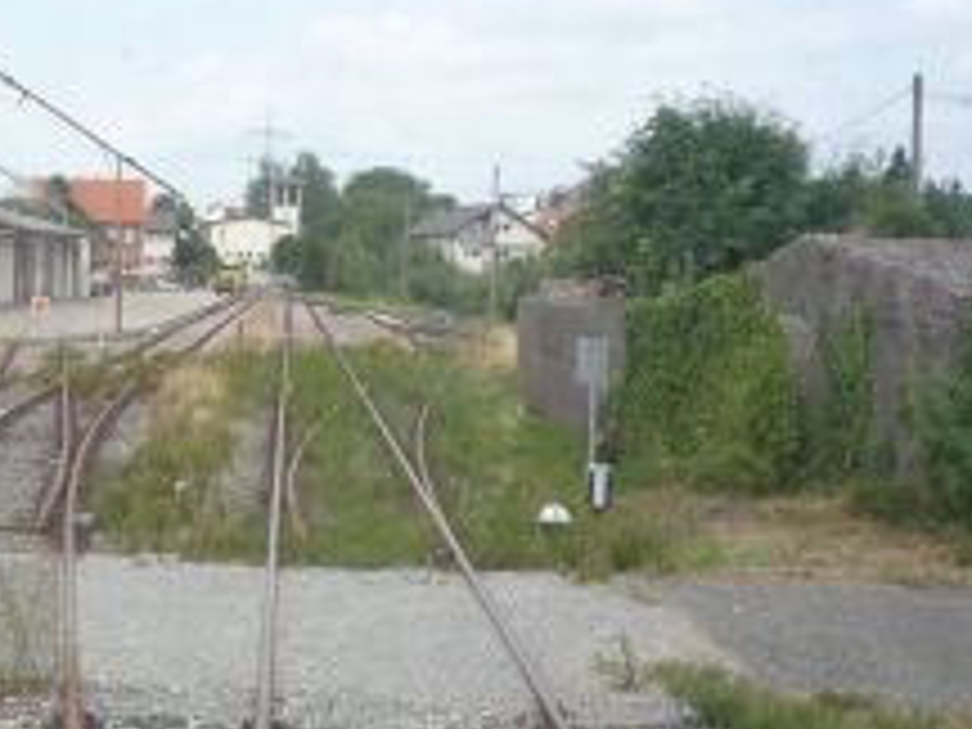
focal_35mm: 71
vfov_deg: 20.7
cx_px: 122
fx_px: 1994
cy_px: 315
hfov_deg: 26.6
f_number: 4
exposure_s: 1/400
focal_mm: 5.2
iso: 100
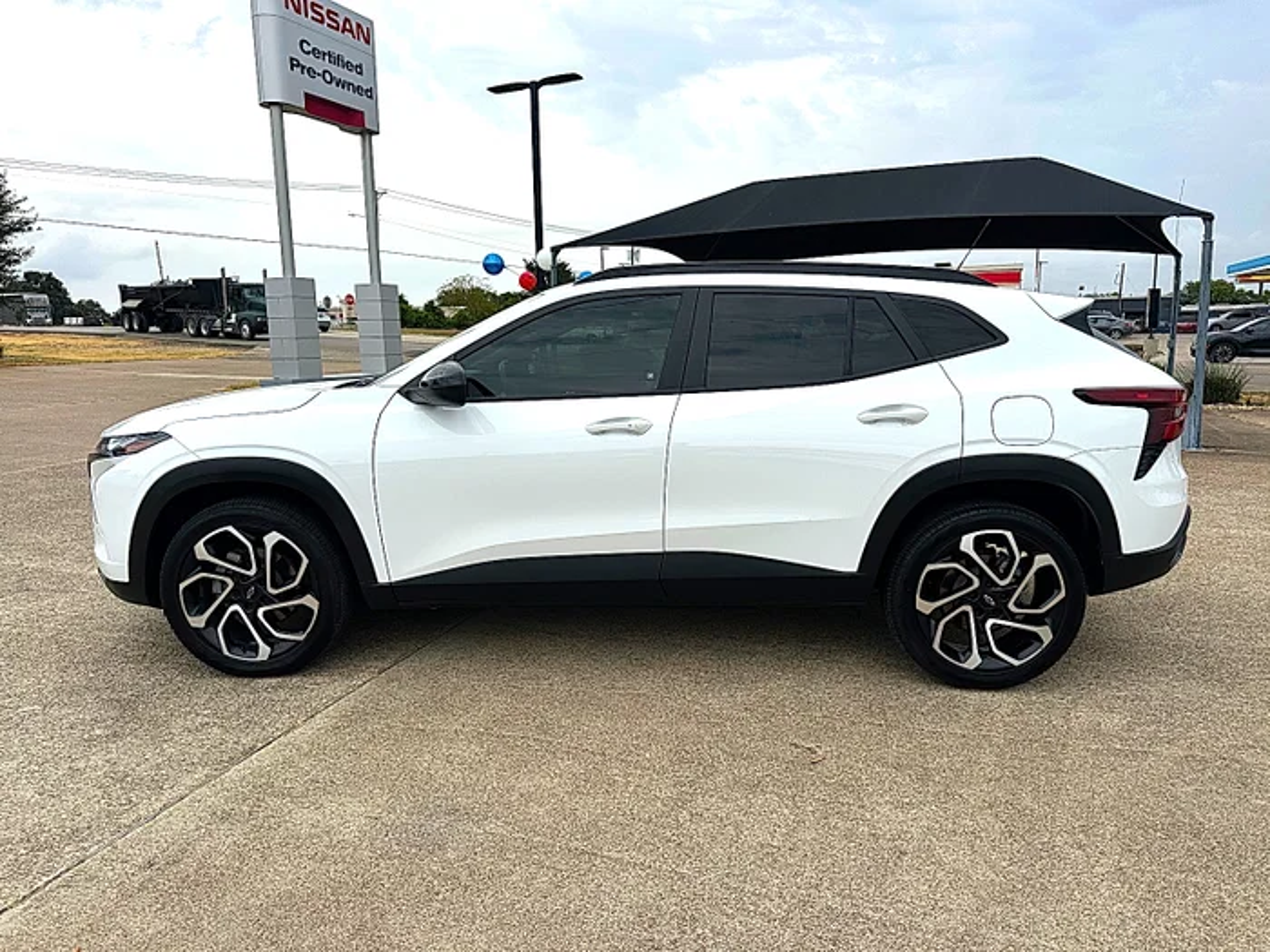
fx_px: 881
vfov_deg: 56.8
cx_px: 635
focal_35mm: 24
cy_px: 476
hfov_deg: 71.6
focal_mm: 6.86
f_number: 1.78
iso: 80
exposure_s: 1/4762
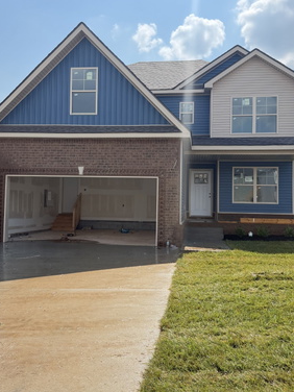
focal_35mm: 34
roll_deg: -1.0
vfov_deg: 53.9
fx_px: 385
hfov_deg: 41.8
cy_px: 186
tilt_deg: +2.7
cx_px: 151
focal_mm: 6.76
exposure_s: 1/3145
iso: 100
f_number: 1.78
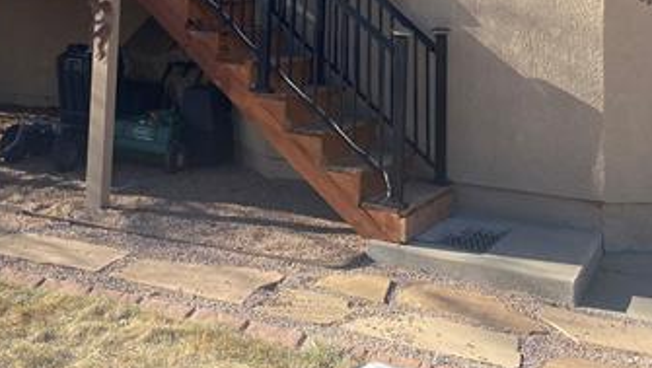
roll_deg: -3.3
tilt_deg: +4.6
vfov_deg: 20.7
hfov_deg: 37.6
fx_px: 934
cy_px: -79
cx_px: 169
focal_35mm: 54
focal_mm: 4.25
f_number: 1.8
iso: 32
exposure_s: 1/1464
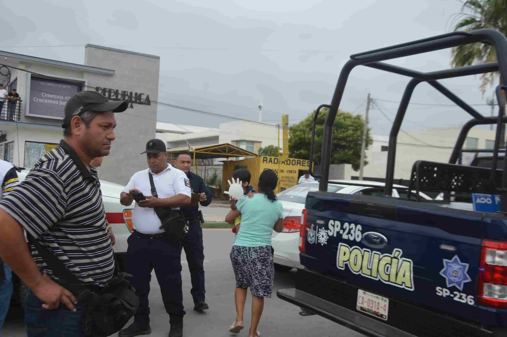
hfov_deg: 51.3
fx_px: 528
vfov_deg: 35.4
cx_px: 254
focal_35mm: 38
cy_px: 168
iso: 100
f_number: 6.3
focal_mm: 25
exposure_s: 1/160
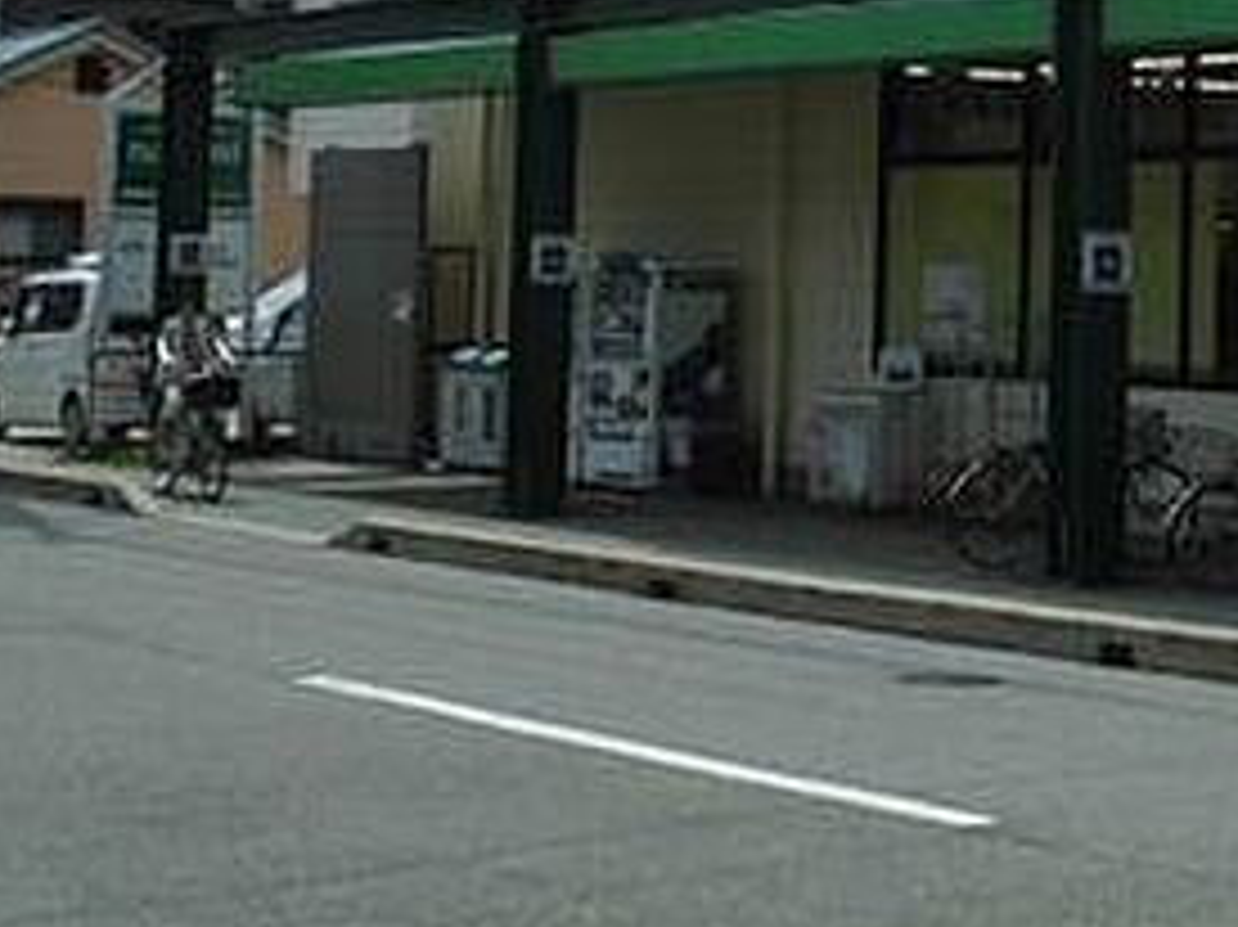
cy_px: -108
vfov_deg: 14.4
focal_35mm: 100
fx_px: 3575
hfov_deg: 18.9
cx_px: 1351
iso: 100
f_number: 4.5
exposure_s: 1/800
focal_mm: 7.8
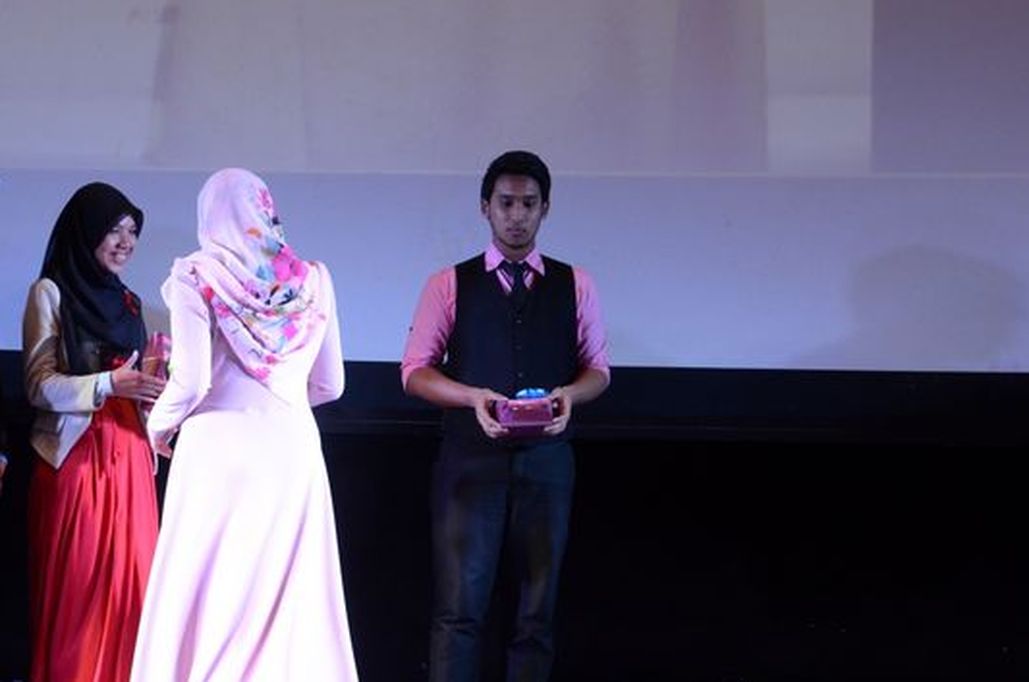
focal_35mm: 72
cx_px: 274
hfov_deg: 27.8
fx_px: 2054
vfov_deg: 18.8
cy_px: 433
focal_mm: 32
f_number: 5
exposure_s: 1/80
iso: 1000
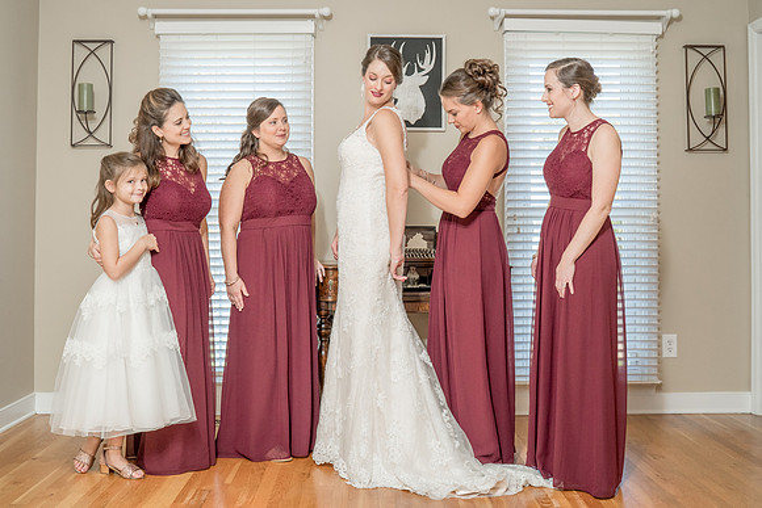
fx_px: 862
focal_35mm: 41
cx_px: 370
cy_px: 217
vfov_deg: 32.8
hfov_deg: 47.7
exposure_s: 1/100
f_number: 5.6
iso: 2000
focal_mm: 35
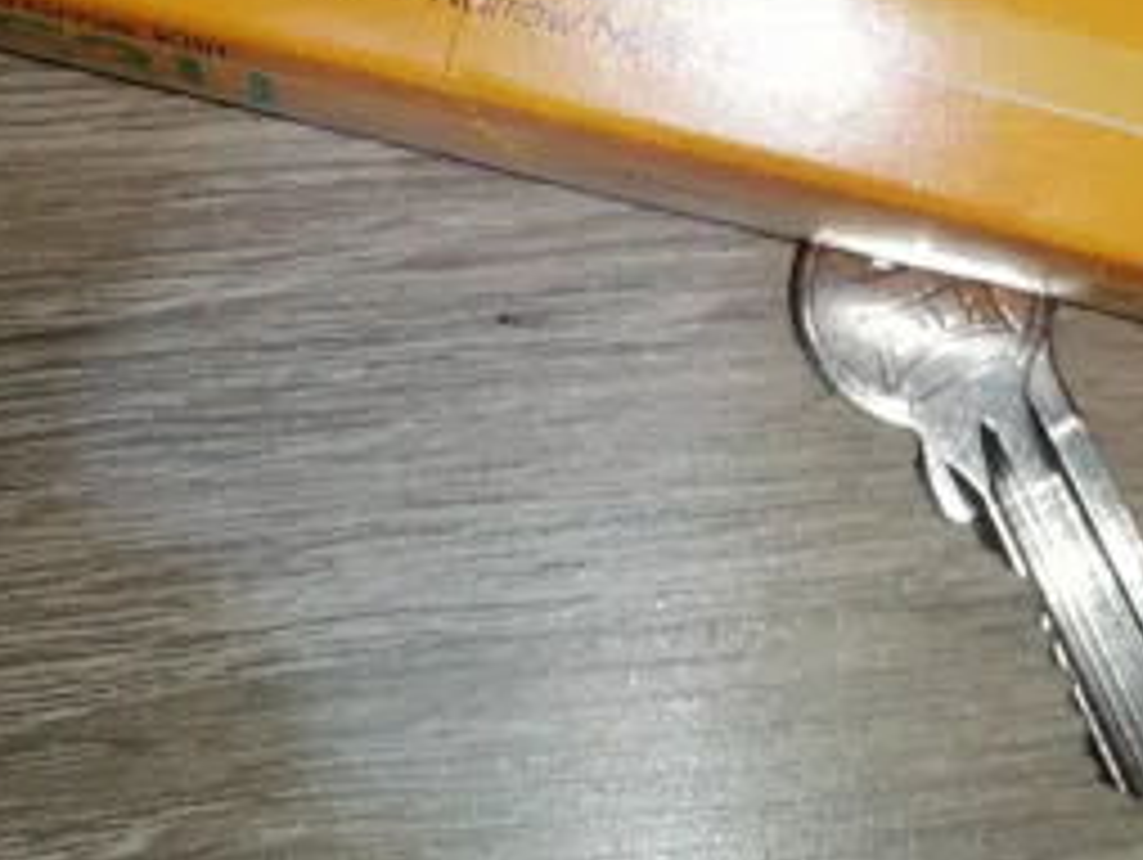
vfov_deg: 20.2
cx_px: 981
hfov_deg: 27.7
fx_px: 2247
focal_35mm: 68
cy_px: -180
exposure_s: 1/120
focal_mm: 5.3
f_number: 1.8
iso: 250
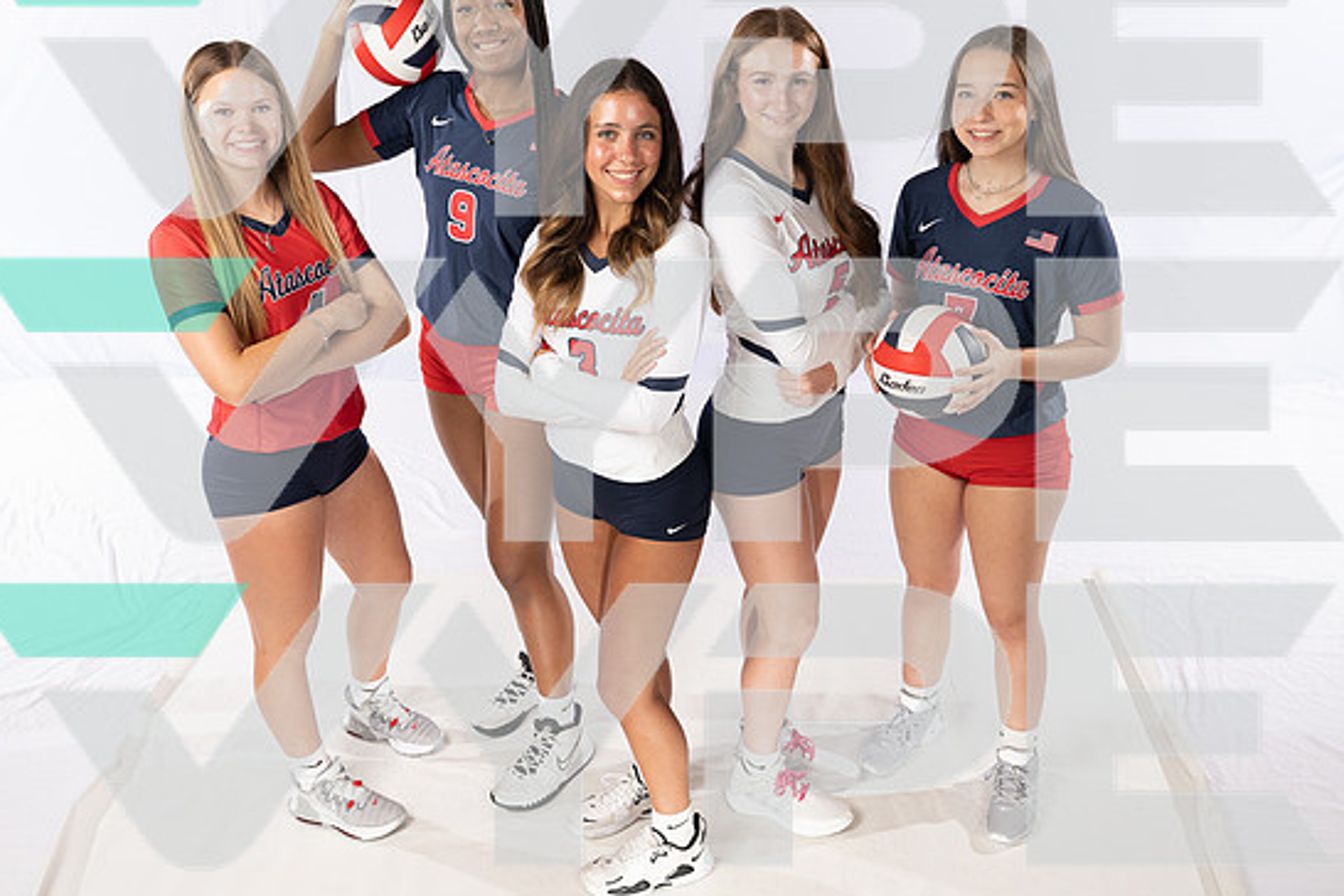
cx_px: 666
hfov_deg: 54.4
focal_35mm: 35
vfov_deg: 37.8
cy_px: 400
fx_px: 1307
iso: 250
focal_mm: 27
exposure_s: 1/250
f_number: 5.6
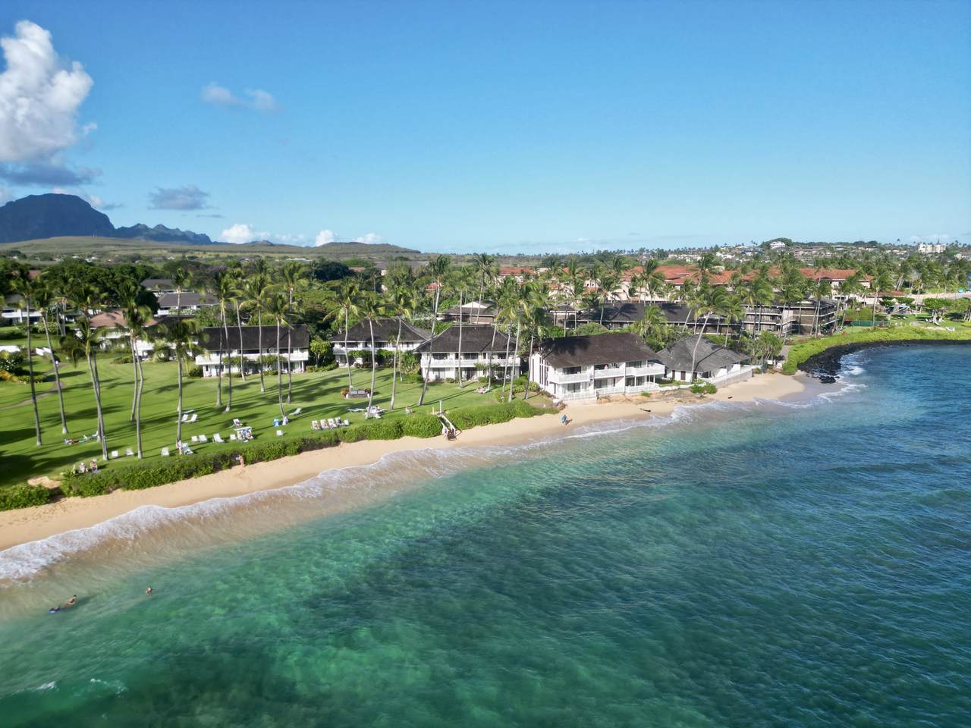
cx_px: 486
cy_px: 364
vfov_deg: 56.8
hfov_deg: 71.6
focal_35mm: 24
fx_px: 673
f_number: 1.7
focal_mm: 6.72
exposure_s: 1/2500
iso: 130
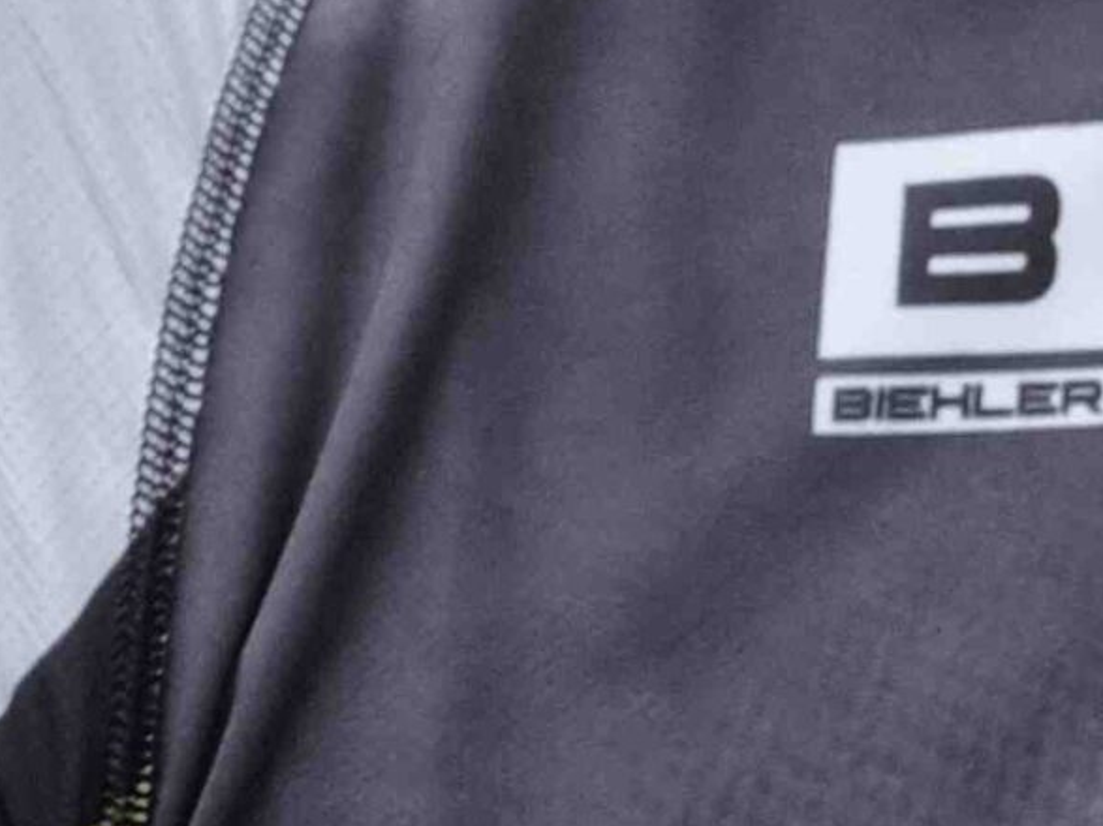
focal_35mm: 109
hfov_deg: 17.0
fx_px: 3472
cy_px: -850
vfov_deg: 12.0
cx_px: -310
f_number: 2.2
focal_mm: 3.3
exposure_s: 1/532
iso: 50
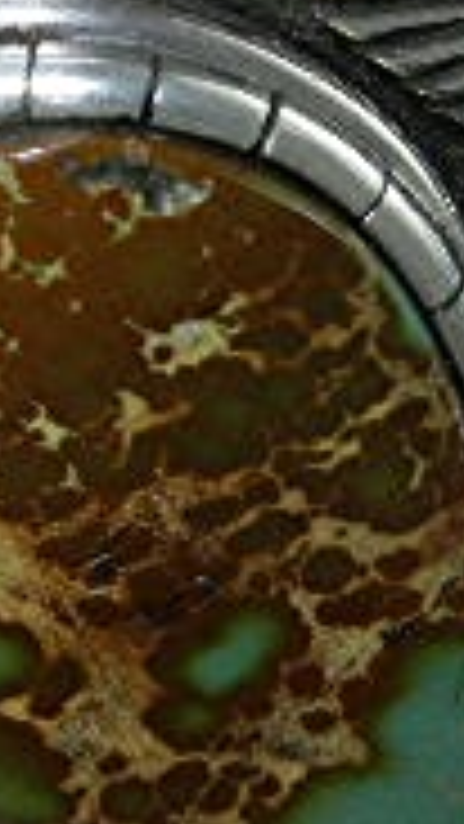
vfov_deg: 9.5
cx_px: 95
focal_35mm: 225
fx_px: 4919
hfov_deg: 5.4
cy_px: 72
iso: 200
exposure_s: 1/30
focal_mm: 10.6
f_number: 4
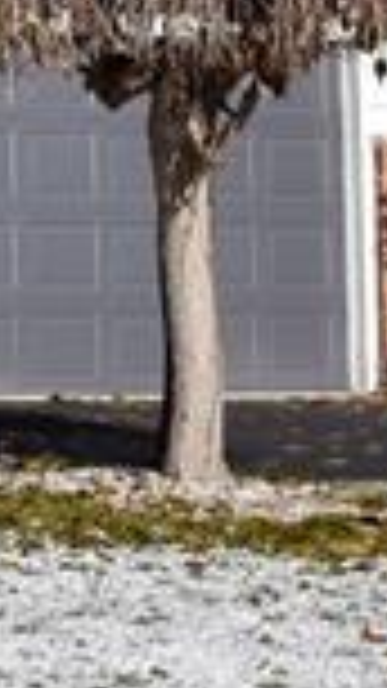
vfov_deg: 10.6
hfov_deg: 5.5
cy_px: 92
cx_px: -914
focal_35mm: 203
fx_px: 3705
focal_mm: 29
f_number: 8
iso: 500
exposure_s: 1/4000
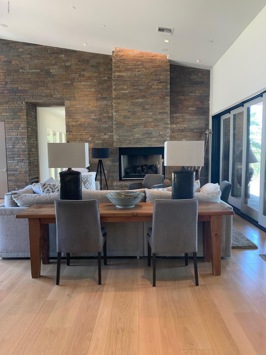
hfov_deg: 53.1
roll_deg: +0.8
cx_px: 133
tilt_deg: -5.1
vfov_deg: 67.3
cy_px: 178
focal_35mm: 26
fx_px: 266
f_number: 1.8
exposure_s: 1/60
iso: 125
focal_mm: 4.25
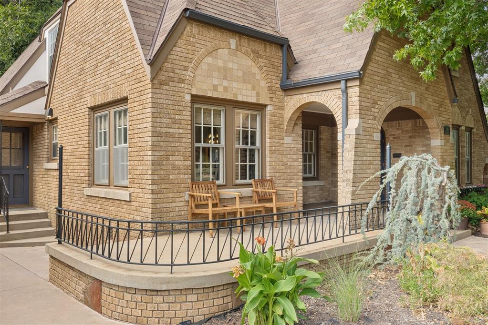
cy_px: 162
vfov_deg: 44.6
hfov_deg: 63.2
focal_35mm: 29
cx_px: 244
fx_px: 396
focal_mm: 19.5
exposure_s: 1/200
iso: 200
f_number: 8
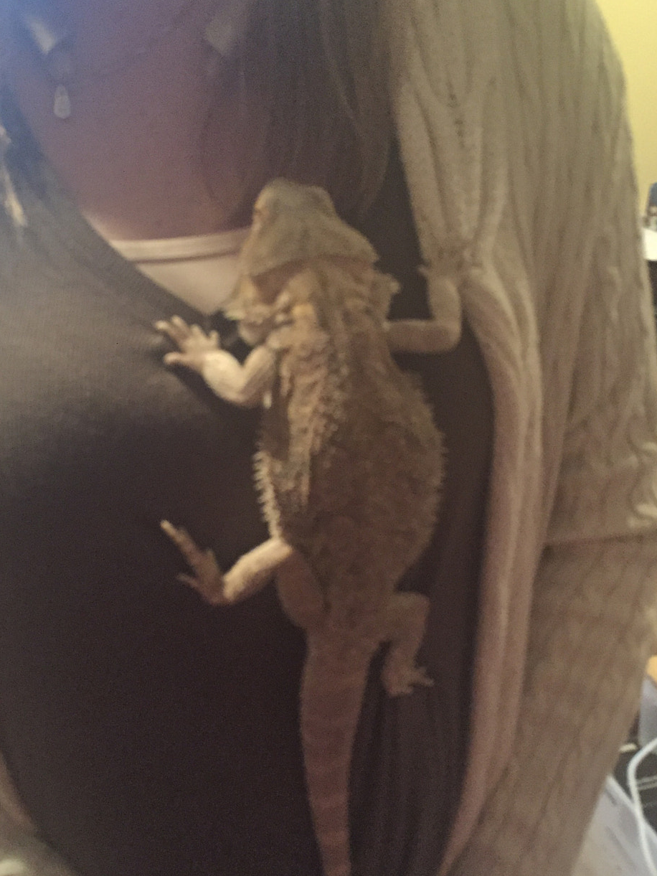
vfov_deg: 48.8
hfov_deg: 37.7
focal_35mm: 38
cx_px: 334
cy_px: 509
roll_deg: -0.7
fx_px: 961
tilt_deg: -31.2
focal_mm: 4.15
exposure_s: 1/15
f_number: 2.2
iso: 500
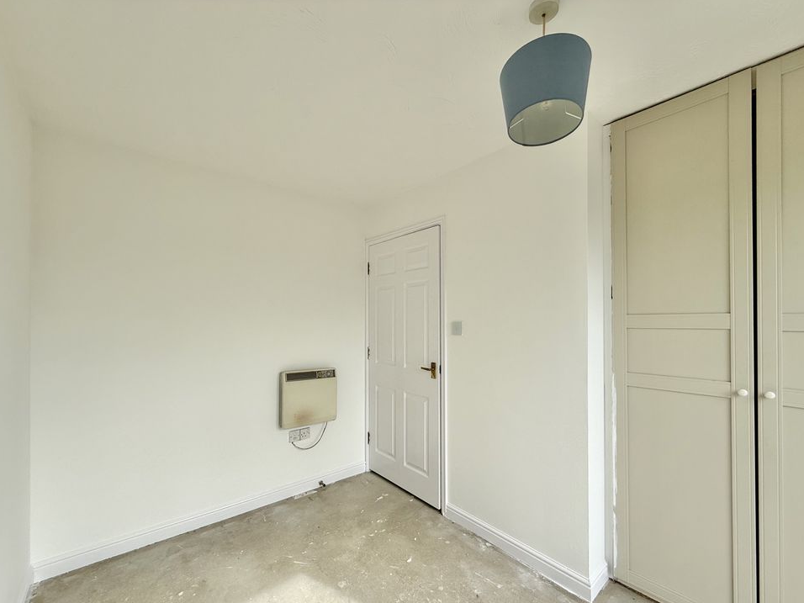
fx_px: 348
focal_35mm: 15
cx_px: 394
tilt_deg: +0.7
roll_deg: +0.0
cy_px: 320
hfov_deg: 98.2
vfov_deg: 81.7
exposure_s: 1/531
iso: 50
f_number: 2.2
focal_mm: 2.22
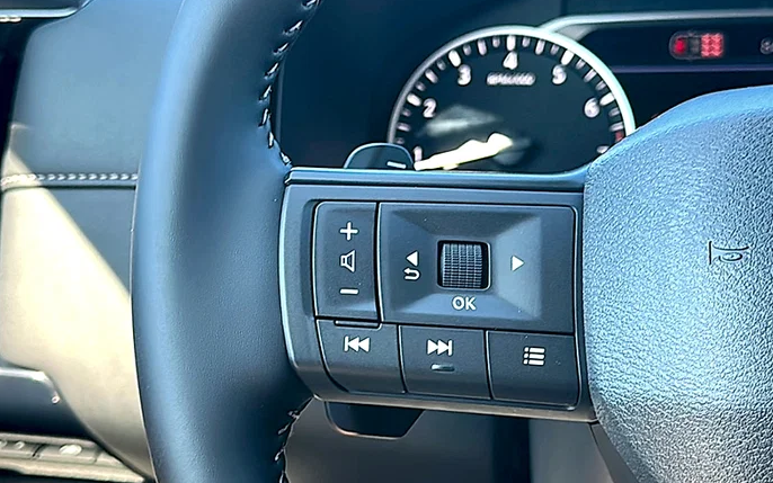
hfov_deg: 38.2
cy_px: 274
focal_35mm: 53
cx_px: 393
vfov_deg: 24.4
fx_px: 1117
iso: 80
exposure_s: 1/119
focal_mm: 6.86
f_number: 1.78
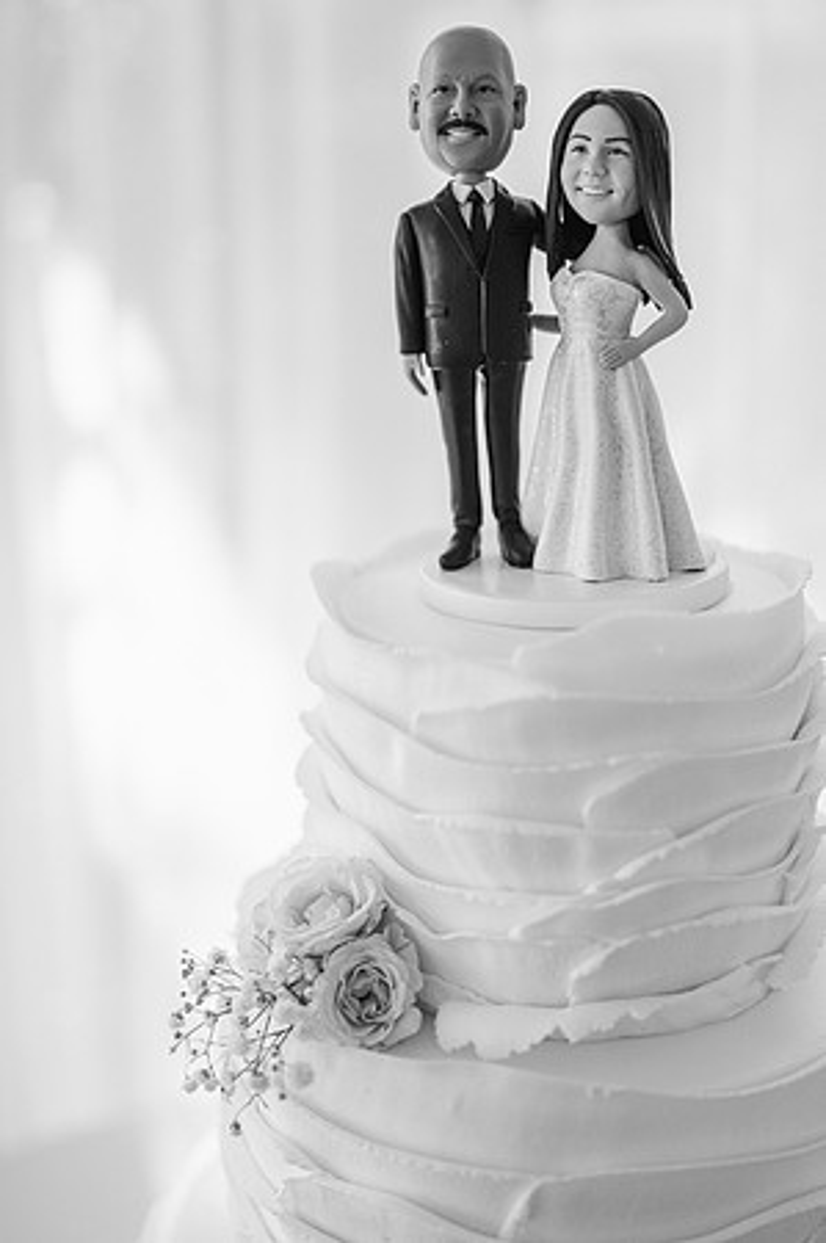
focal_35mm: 50
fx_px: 1725
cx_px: 413
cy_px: 622
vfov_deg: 39.6
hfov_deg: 26.9
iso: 100
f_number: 1.8
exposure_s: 1/640
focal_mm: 50
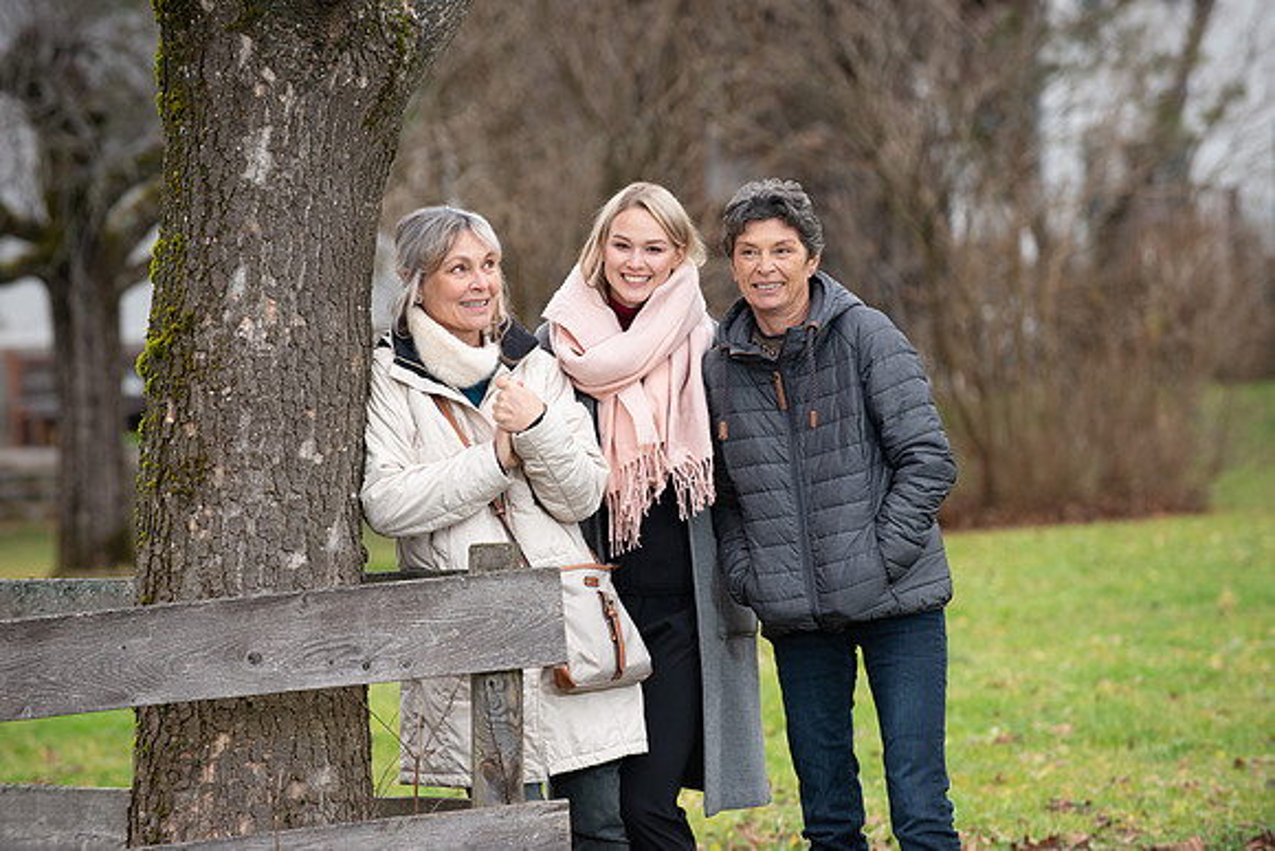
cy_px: 426
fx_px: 7085
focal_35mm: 200
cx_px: 638
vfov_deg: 6.9
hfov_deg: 10.3
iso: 800
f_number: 5
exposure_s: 1/250
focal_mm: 200
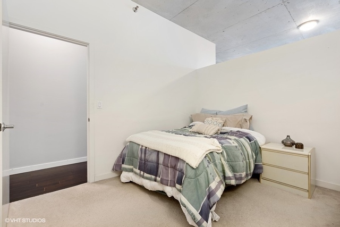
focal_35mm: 16
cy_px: 114
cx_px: 170
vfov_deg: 73.8
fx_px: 151
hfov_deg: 96.7
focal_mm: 16
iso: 200
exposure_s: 5
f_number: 7.1
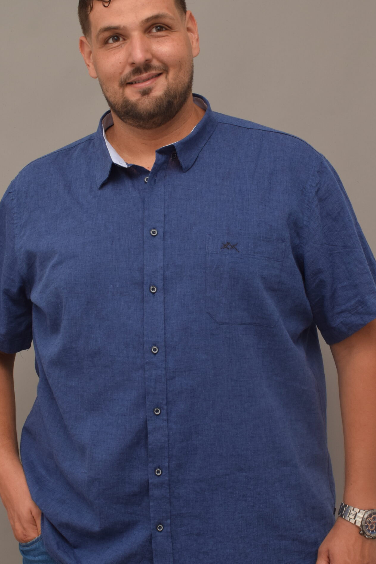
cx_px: 192
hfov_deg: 22.3
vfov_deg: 32.9
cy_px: 313
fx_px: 956
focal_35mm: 61
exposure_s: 1/80
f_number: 10
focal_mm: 30
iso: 400
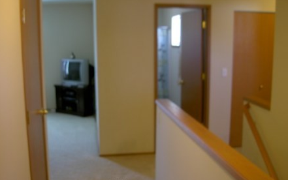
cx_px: 142
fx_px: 330
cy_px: 104
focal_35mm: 42
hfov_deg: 47.2
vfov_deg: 30.5
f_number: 2.8
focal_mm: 8
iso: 100
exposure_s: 1/8
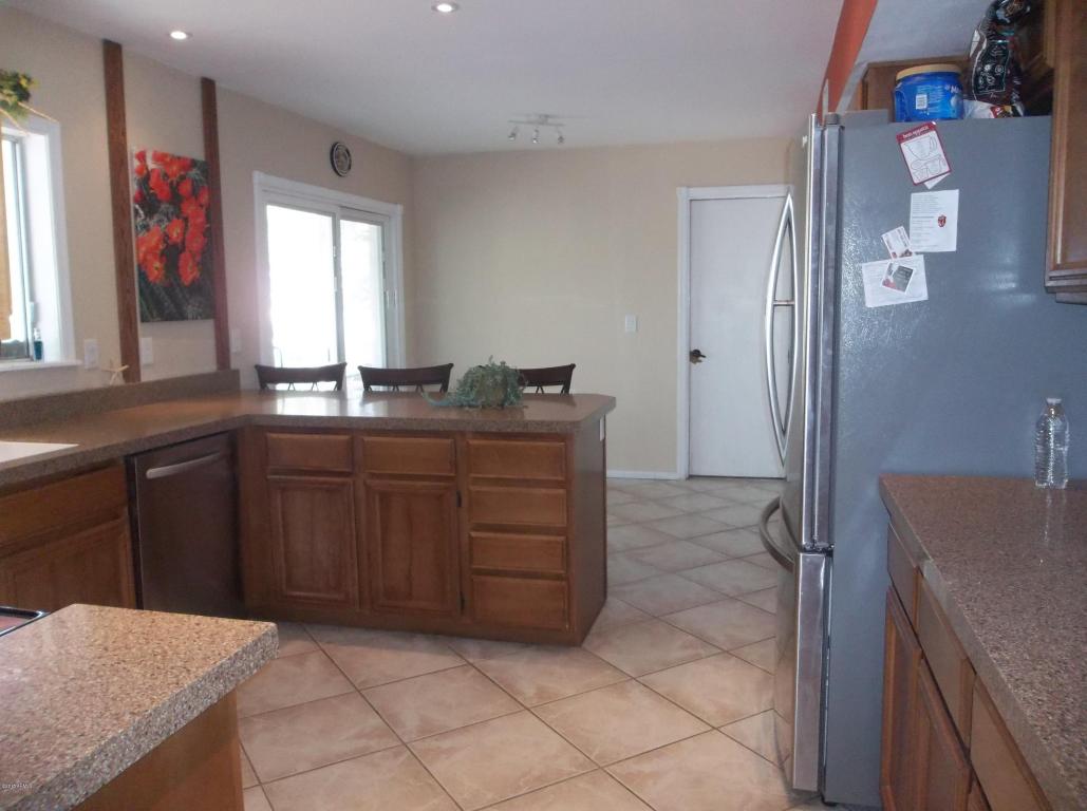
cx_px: 544
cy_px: 406
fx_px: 846
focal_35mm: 27
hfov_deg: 65.4
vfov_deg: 51.2
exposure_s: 1/50
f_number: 3.5
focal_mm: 4.9
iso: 320
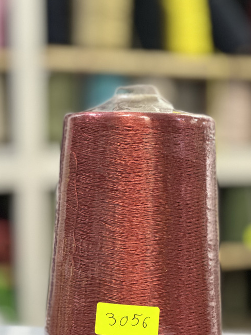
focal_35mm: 95
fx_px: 918
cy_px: 188
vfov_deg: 20.6
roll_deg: +0.1
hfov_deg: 15.6
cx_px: 128
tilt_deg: -1.1
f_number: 2.8
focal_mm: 9
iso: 250
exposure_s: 1/33
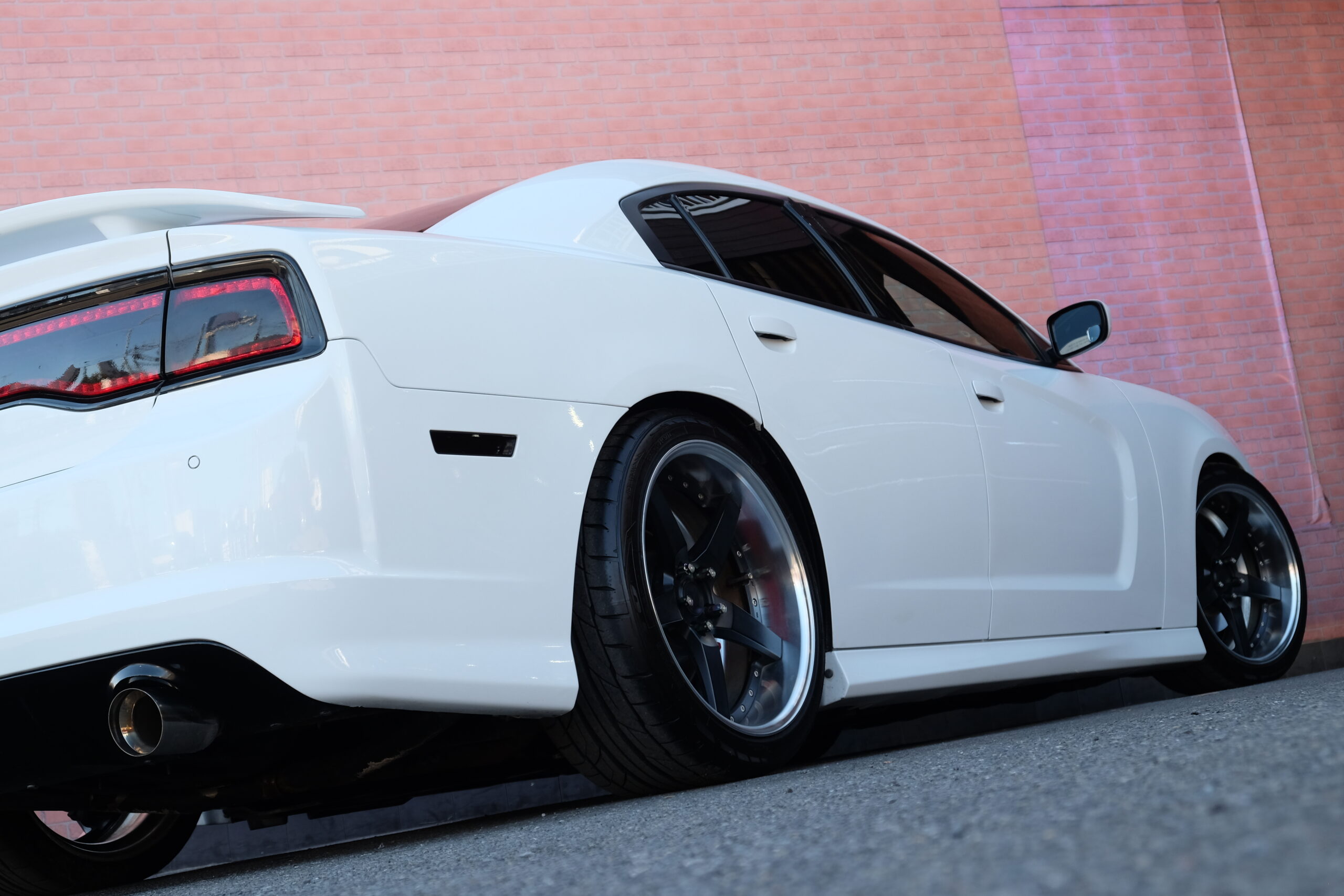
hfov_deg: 36.9
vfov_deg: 25.1
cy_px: 448
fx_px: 2016
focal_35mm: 54
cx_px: 672
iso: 400
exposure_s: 1/125
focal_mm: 35.8
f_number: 5.6
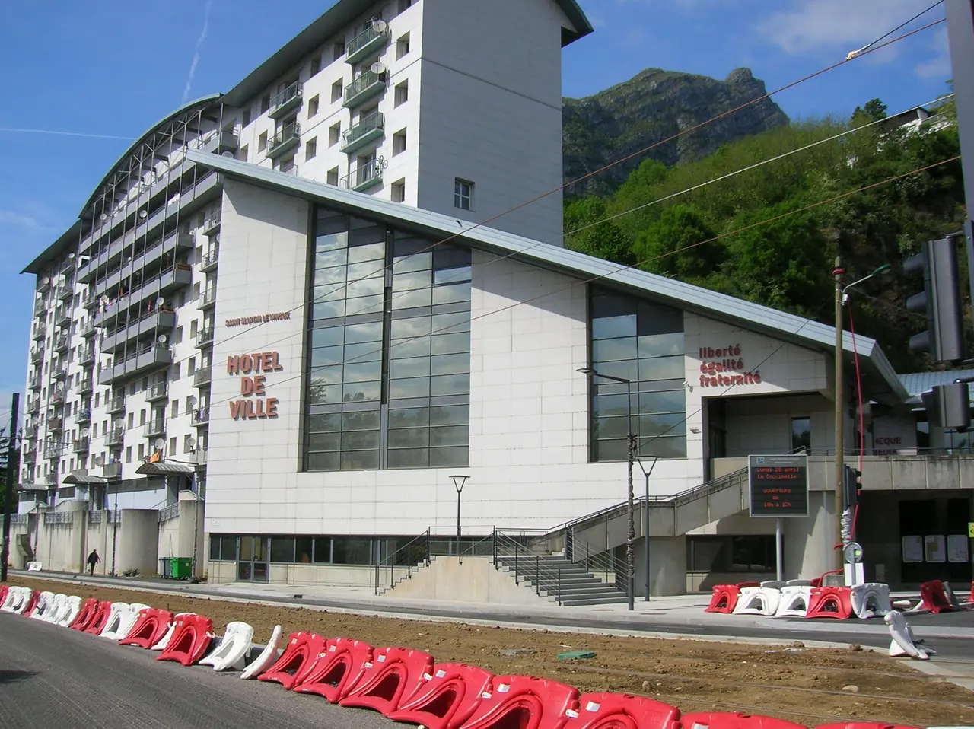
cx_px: 487
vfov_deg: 41.7
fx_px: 956
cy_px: 364
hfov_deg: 54.0
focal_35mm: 34
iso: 50
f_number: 4.9
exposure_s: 1/697
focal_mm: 5.7
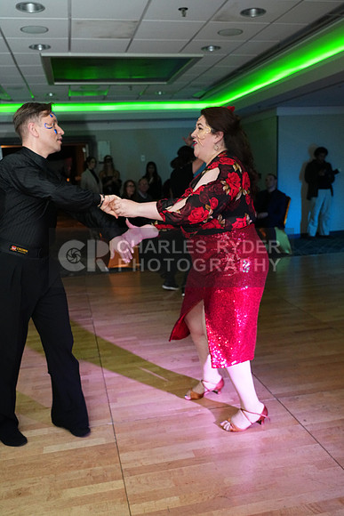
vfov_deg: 60.3
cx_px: 172
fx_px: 444
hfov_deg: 42.3
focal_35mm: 31
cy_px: 258
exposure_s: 1/250
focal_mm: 31
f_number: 5
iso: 5000
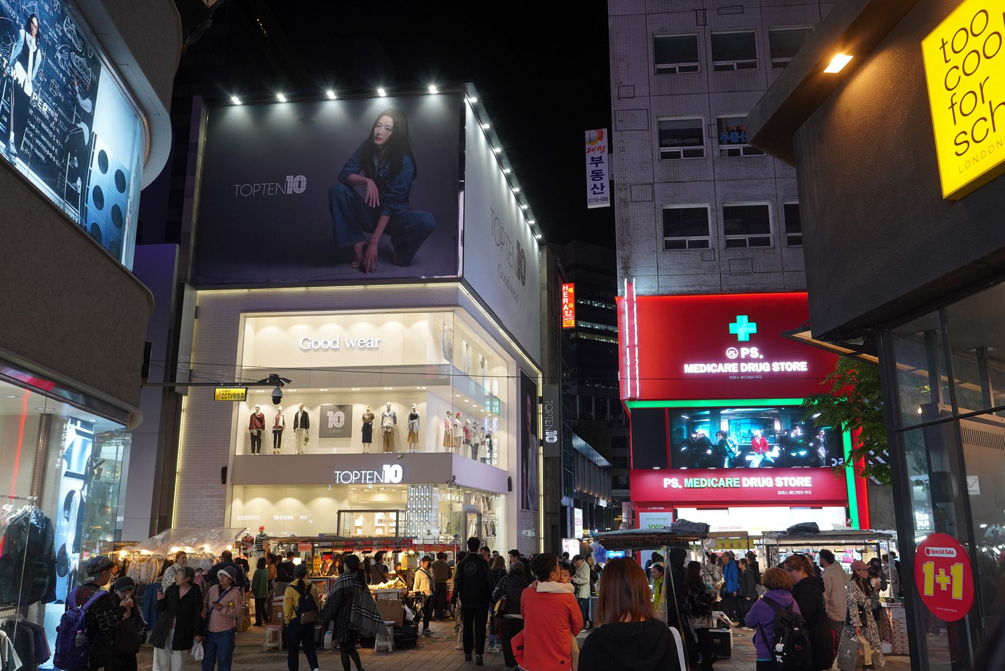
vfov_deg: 47.9
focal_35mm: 27
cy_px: 371
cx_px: 520
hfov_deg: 67.4
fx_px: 754
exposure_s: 1/100
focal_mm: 24
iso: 800
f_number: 5.6
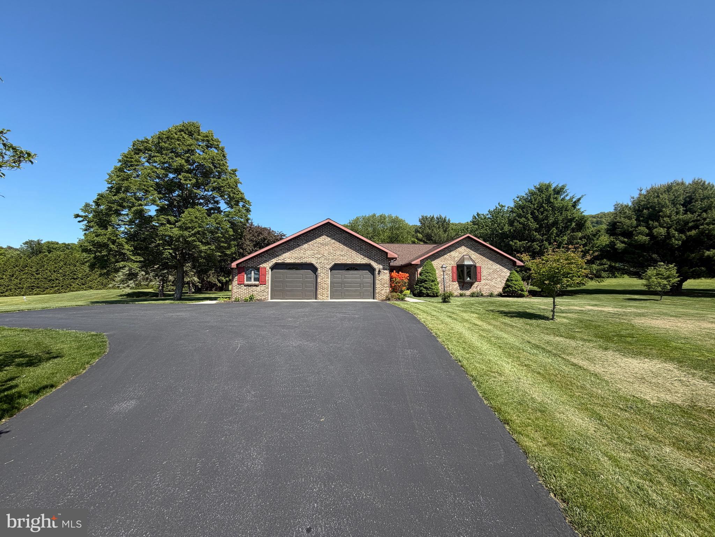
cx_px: 358
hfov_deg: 102.1
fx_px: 289
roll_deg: +1.4
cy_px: 268
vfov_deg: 85.7
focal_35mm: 14
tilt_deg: +3.3
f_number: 2.2
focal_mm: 2.22
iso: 32
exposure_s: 1/770
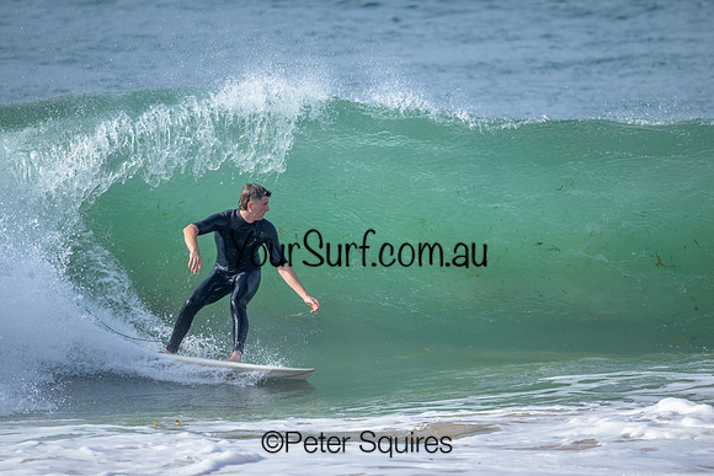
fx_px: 17448
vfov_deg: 1.6
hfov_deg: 2.3
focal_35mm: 880
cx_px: 343
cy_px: 214
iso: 450
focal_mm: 800
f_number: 6.3
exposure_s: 1/2000
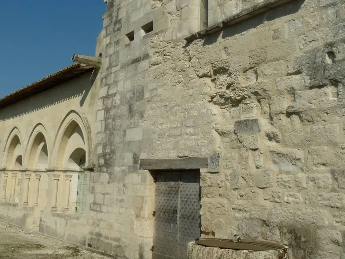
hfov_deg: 40.4
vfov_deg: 30.9
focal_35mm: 47
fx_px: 468
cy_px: 117
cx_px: 172
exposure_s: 1/500
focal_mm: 4.8
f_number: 8
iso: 100
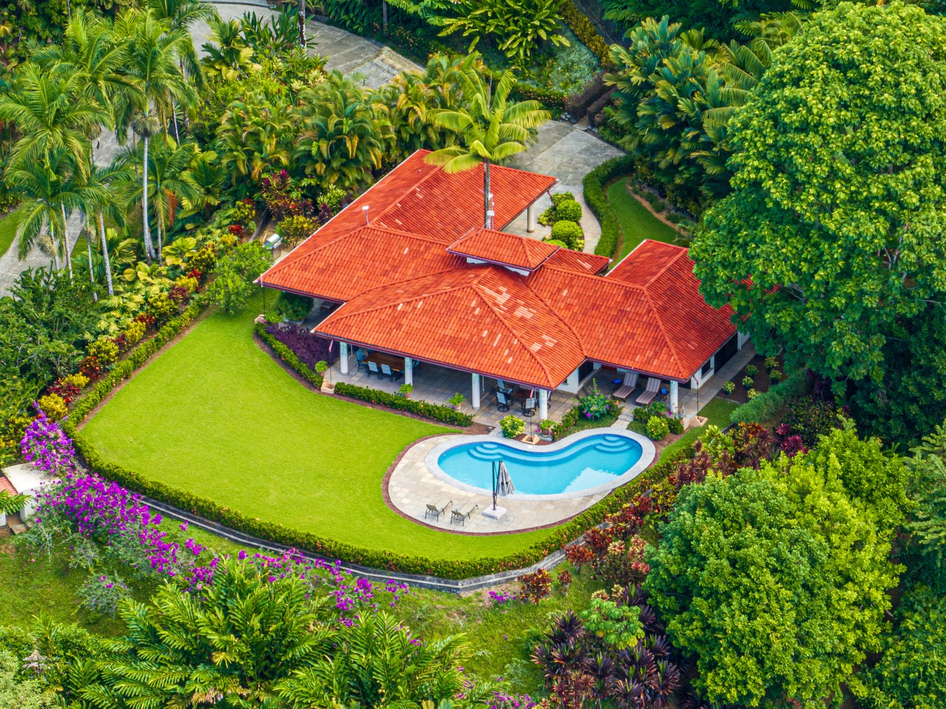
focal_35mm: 161
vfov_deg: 9.2
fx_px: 4399
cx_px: 473
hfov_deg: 12.3
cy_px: 354
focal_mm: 29.85
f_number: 4.4
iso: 100
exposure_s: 1/60
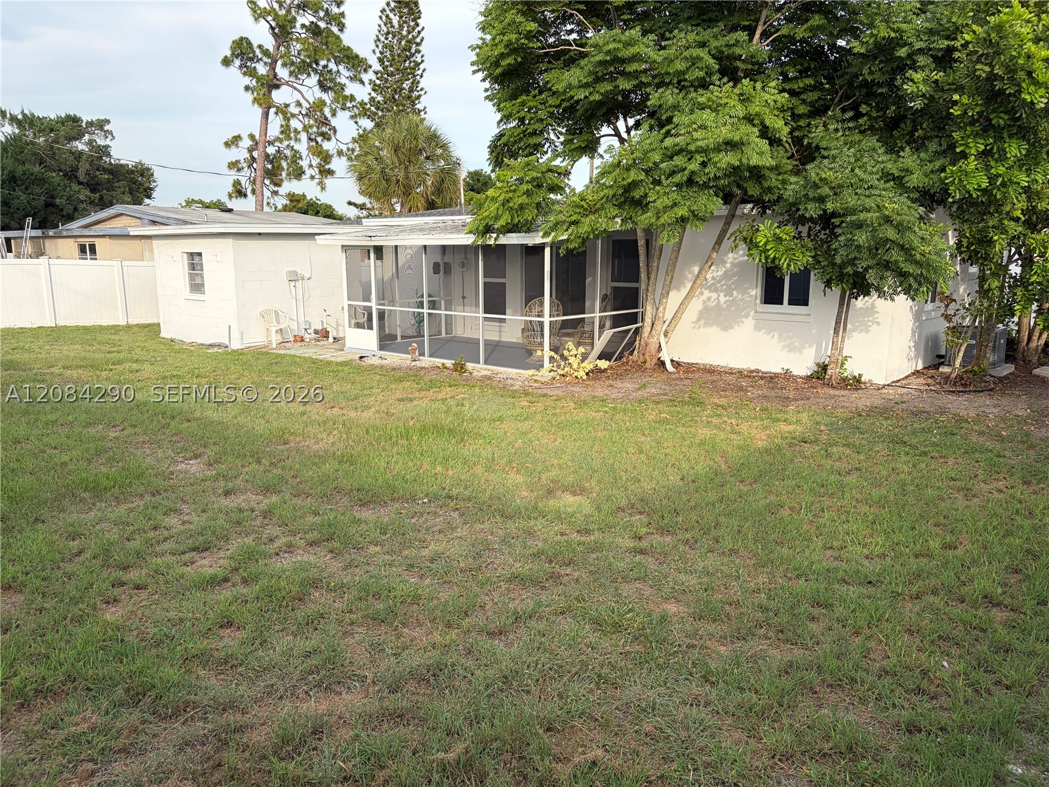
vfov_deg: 53.1
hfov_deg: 67.3
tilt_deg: -10.9
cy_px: 394
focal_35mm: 26
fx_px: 788
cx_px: 524
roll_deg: -0.9
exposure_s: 1/1175
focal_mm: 5.96
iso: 50
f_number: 1.6
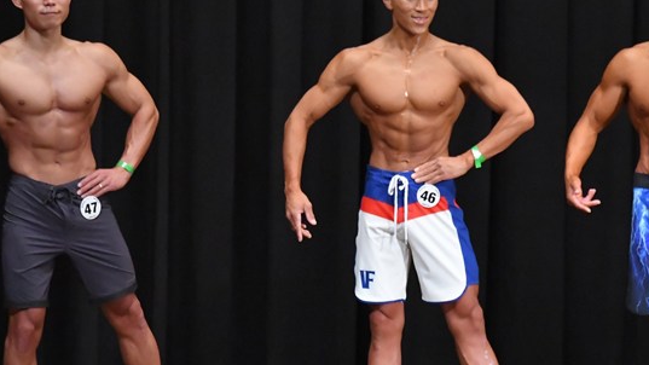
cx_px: 270
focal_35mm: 340
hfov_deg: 6.3
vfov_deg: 3.6
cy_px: 251
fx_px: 5851
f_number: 5.6
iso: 8000
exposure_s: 1/400
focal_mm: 150
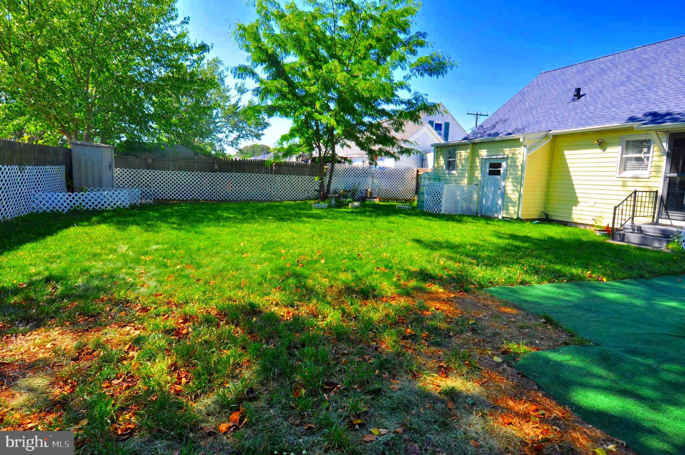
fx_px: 342
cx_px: 342
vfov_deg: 67.2
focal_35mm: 18
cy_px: 228
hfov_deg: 90.1
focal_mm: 12
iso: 200
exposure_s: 1/250
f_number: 8
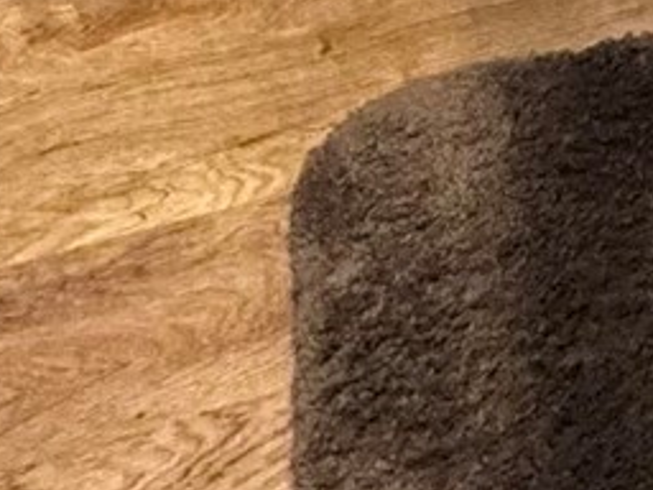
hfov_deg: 17.8
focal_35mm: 105
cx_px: 778
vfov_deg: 8.7
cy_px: -1319
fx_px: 1981
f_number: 2.2
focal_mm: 2.22
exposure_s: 1/120
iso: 320
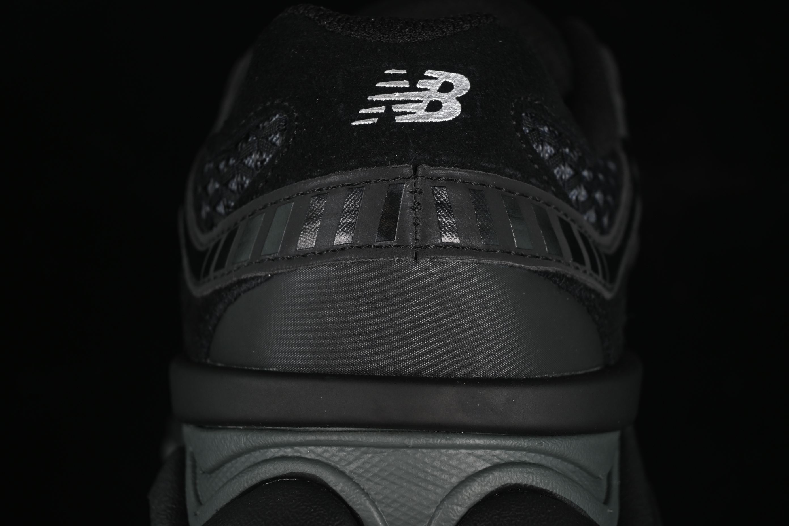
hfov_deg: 27.0
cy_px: 263
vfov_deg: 18.2
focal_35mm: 75
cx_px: 394
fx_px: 1644
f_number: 6.3
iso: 160
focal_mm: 50
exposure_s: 1/50
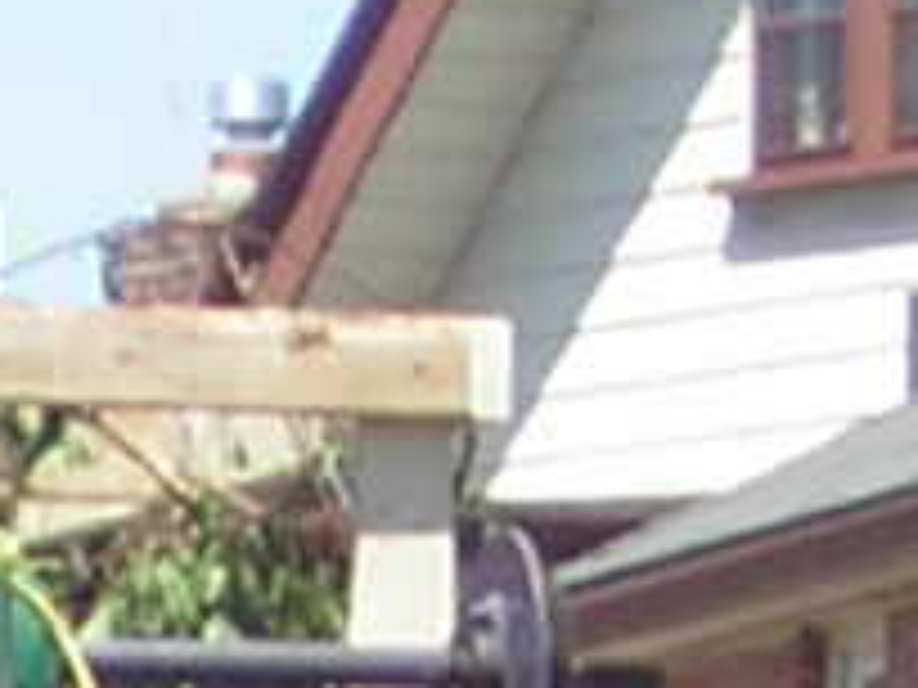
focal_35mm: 847
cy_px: 2599
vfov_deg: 1.7
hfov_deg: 2.3
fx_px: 22462
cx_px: -378
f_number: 4.7
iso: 50
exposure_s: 1/230
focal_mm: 14.1
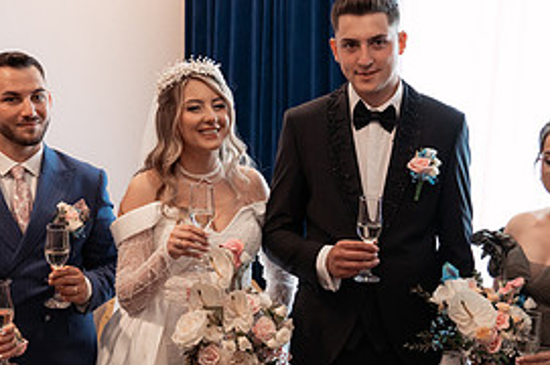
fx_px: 1053
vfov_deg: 19.5
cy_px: 296
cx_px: 334
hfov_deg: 29.2
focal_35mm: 69
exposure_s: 1/250
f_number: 3.2
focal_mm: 28
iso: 1600
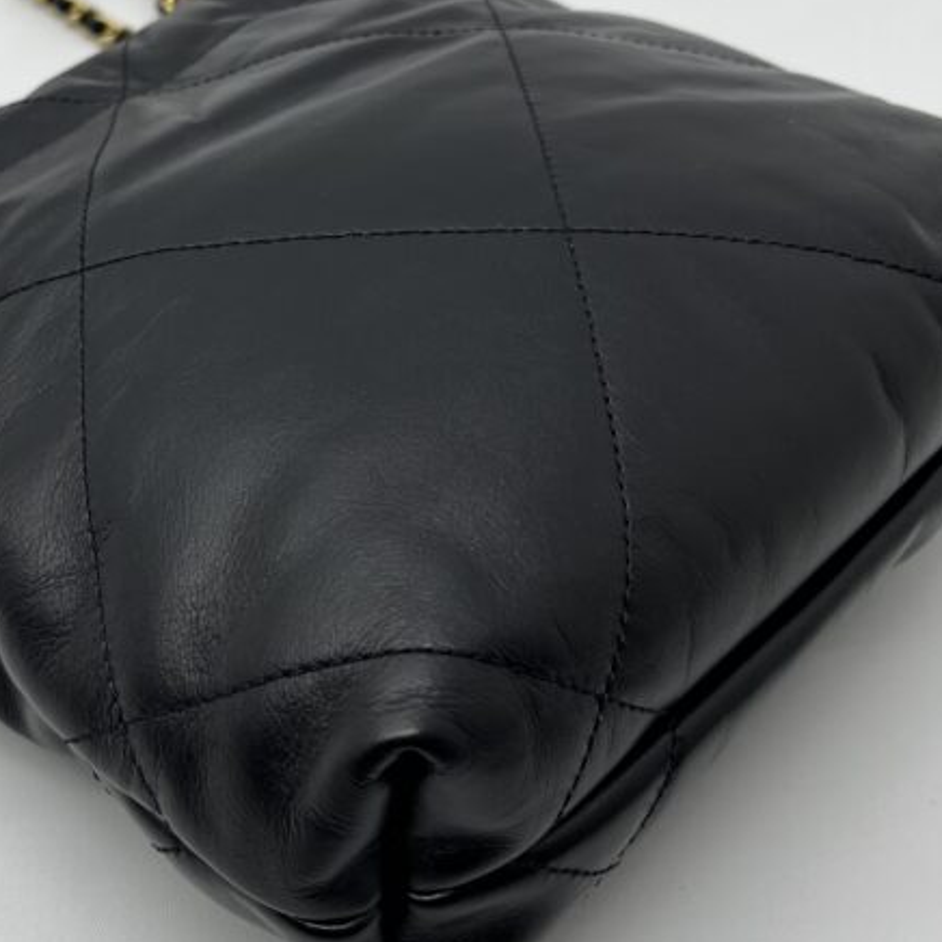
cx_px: 264
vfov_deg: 31.3
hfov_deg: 31.2
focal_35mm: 54
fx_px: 1663
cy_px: 296
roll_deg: -3.3
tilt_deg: -42.3
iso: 32
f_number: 1.6
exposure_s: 1/151
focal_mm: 5.1
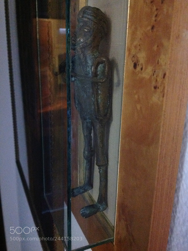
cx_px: 94
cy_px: 126
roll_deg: -2.1
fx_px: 254
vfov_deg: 52.7
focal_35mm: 35
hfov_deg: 40.6
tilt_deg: -18.5
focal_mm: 4.28
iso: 800
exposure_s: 1/15
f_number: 2.4
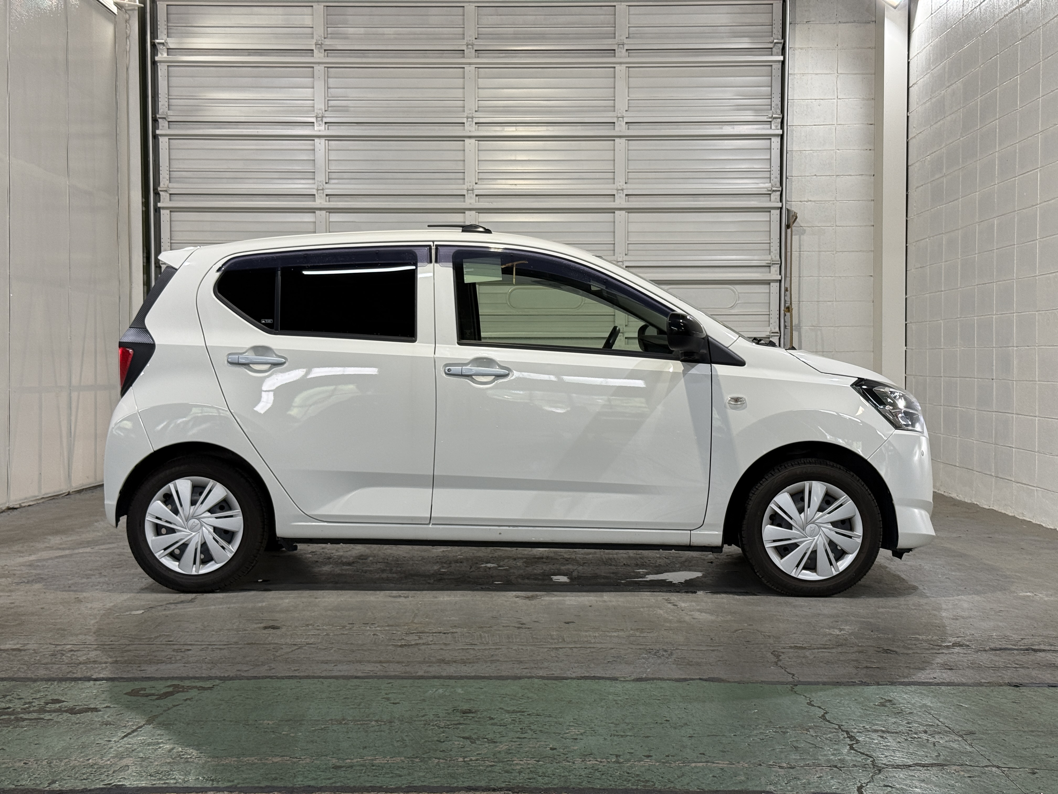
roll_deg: -0.5
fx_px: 1467
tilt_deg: -1.2
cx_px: 529
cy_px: 397
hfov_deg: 39.7
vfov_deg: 30.3
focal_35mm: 48
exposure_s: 1/60
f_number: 1.78
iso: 64
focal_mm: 6.76
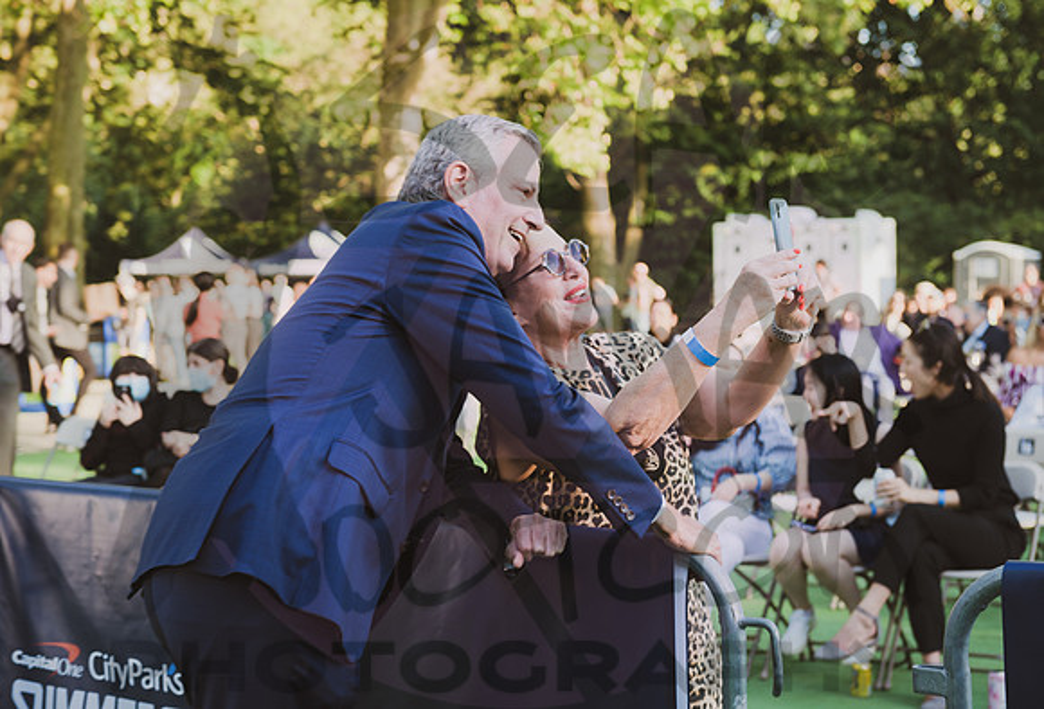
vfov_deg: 18.8
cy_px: 387
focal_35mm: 73
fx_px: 2136
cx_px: 474
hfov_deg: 27.5
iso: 100
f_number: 4.5
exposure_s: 1/125
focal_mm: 60
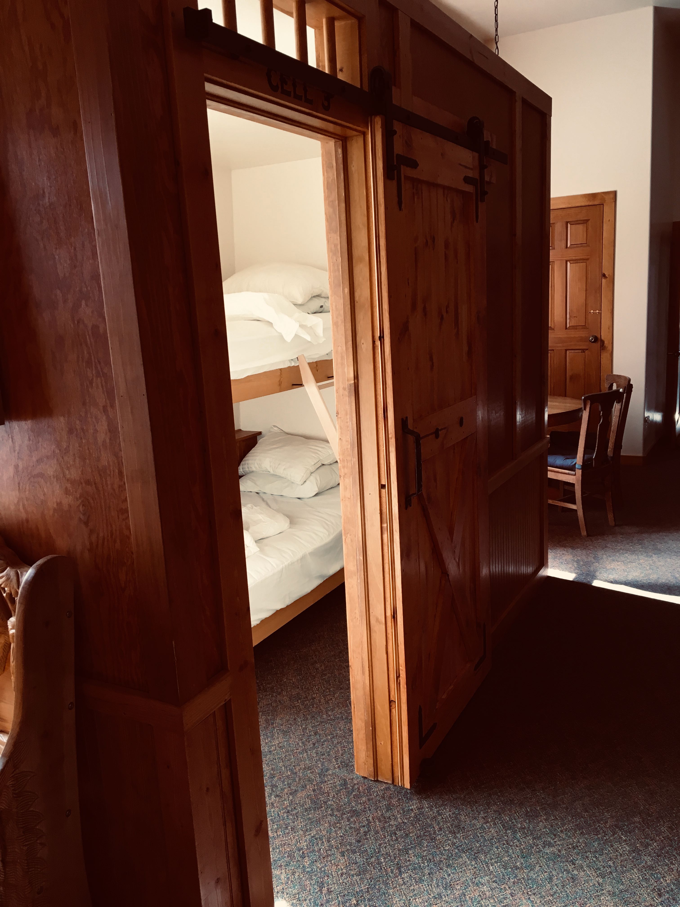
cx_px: 340
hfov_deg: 48.2
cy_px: 454
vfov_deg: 61.7
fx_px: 760
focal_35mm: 29
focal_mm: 4.15
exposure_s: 1/30
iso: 50
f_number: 2.2
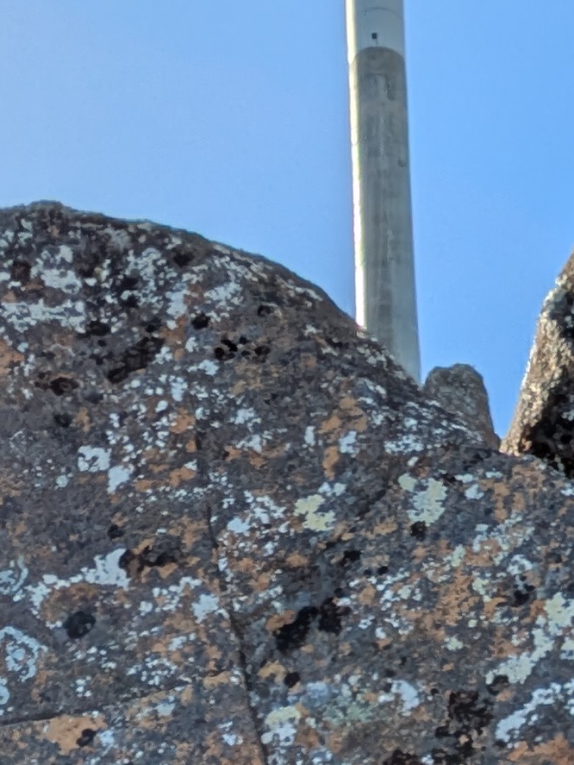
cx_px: 457
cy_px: 1302
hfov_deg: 20.0
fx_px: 1613
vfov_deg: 20.5
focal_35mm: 73
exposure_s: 1/2049
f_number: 2.2
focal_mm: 1.83
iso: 37
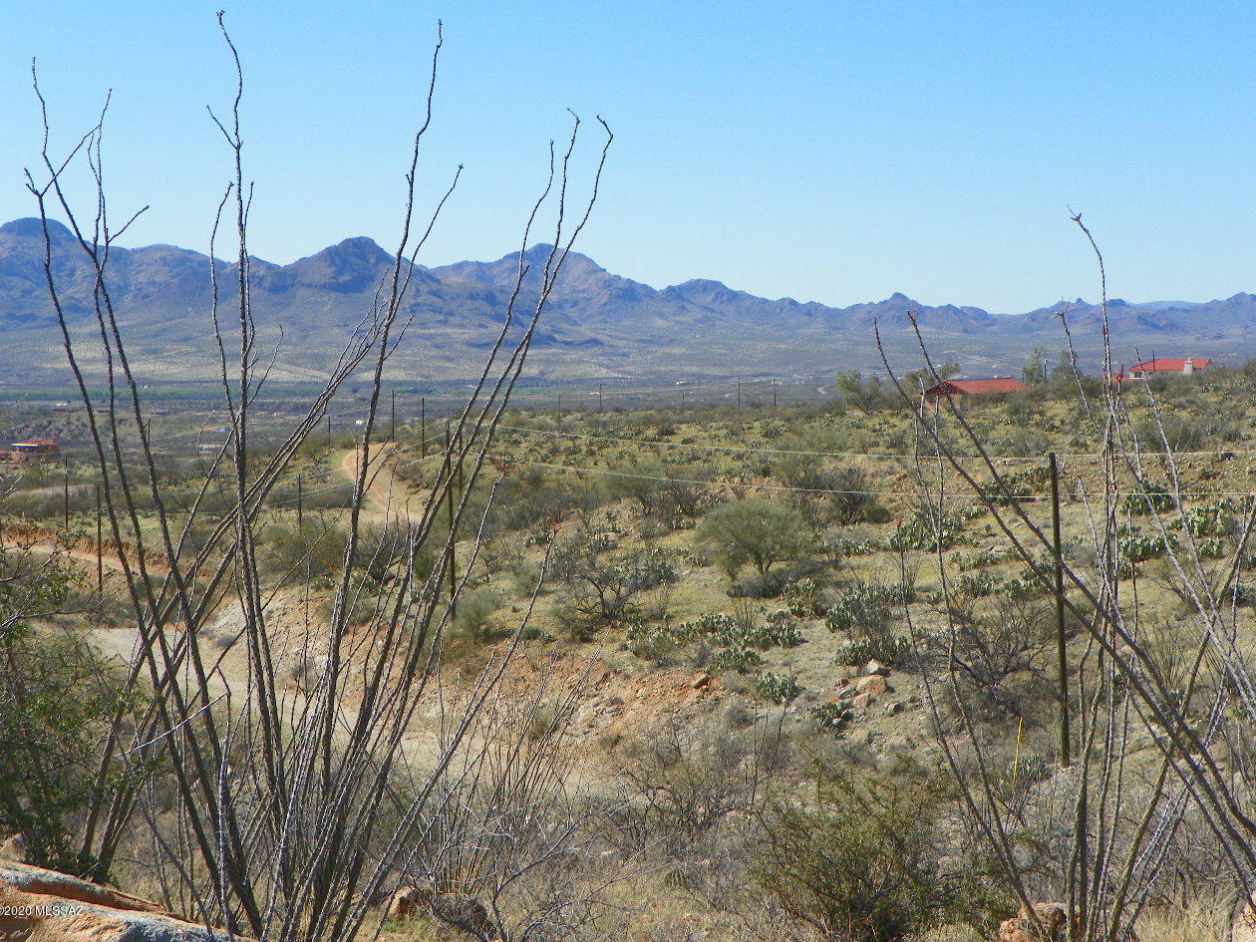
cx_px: 627
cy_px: 466
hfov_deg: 30.7
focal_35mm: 63
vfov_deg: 23.3
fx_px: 2286
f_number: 5.6
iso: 64
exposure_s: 1/320
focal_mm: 11
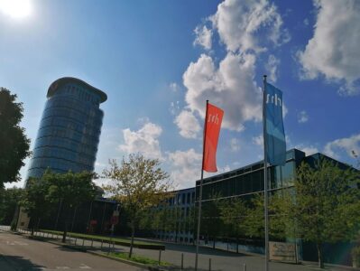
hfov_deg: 65.3
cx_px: 180
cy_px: 136
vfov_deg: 51.4
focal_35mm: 27
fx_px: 281
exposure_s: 1/7463
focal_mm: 4.75
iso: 50
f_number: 1.8
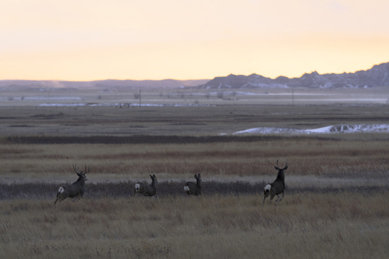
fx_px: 3241
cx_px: 194
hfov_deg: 6.9
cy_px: 130
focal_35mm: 300
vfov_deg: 4.6
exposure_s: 1/640
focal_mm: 200
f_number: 4
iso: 360
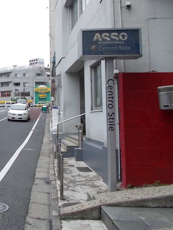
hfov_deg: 30.5
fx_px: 286
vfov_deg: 43.6
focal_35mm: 43
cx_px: -11
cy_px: 93
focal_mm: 4.6
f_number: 3.2
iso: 80
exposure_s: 1/500
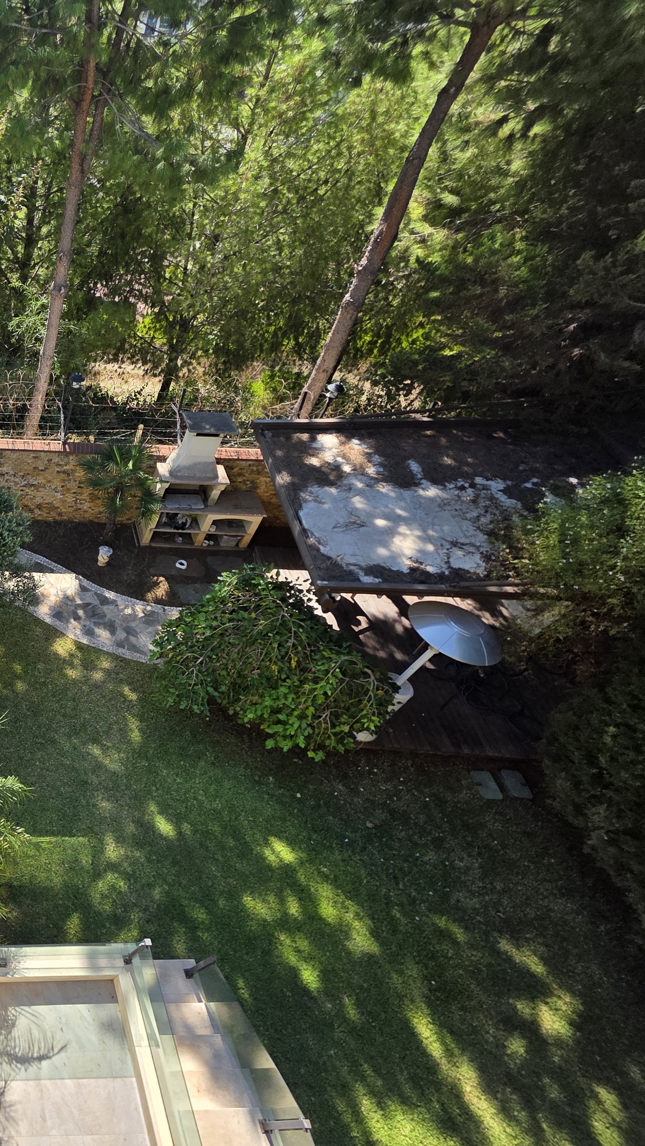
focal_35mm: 19
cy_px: 571
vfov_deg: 89.6
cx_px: -99
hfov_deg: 42.5
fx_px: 578
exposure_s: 1/904
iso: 40
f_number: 1.9
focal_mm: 2.2
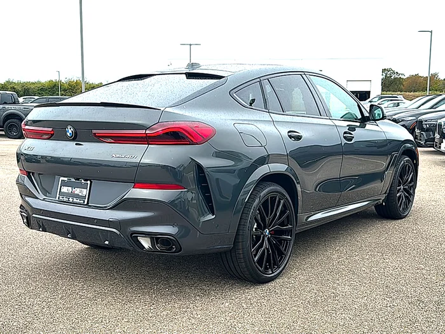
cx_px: 222
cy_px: 167
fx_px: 450
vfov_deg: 40.7
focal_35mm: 35
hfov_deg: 52.6
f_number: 1.78
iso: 80
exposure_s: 1/1567
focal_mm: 6.86
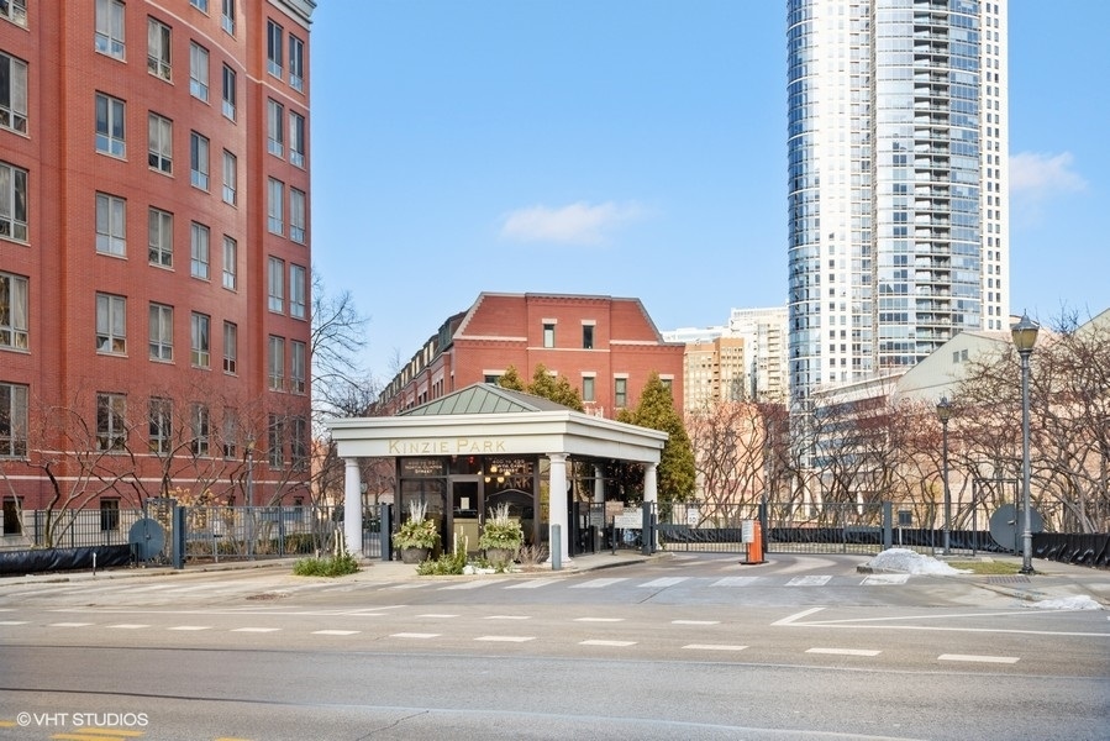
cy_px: 370
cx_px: 555
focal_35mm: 35
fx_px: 1079
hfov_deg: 54.4
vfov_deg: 37.9
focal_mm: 35
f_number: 8
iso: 200
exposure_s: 1/3200
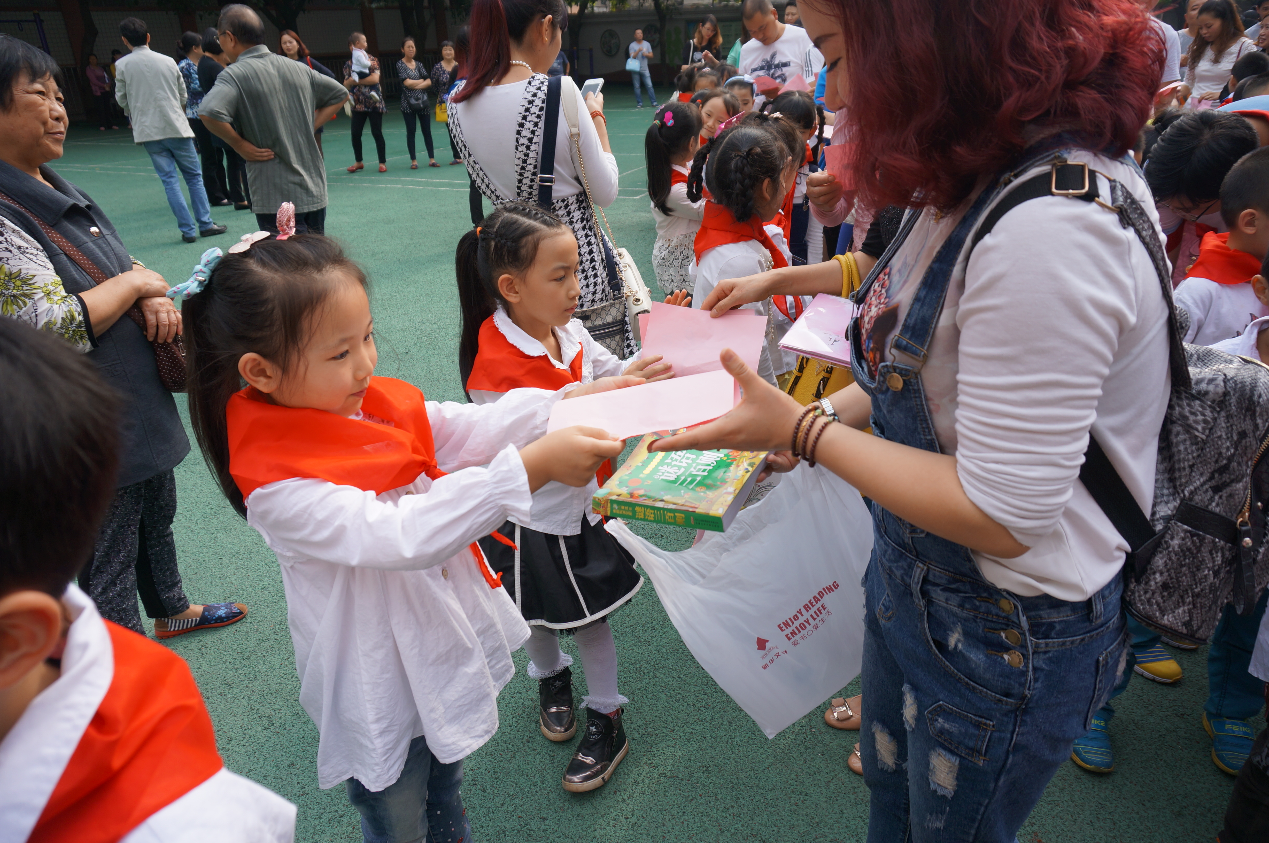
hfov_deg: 73.8
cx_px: 634
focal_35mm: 24
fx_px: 845
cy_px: 422
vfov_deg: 53.0
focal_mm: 16
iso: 100
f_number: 4.5
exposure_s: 1/320
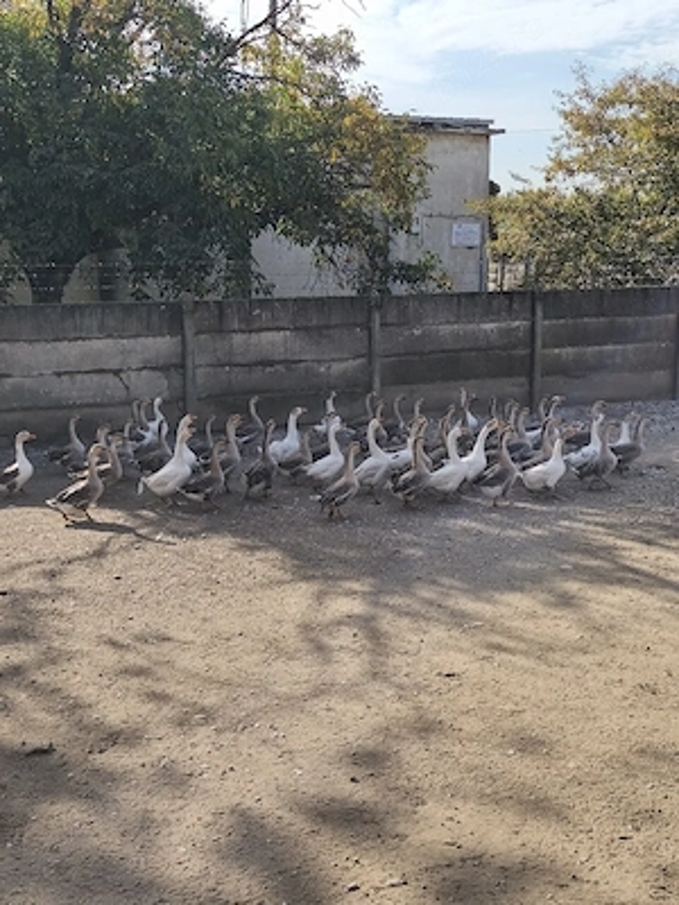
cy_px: 452
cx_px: 340
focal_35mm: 37
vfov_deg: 50.1
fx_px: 968
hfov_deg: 38.7
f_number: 1.65
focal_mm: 6.18
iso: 50
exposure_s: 1/1000
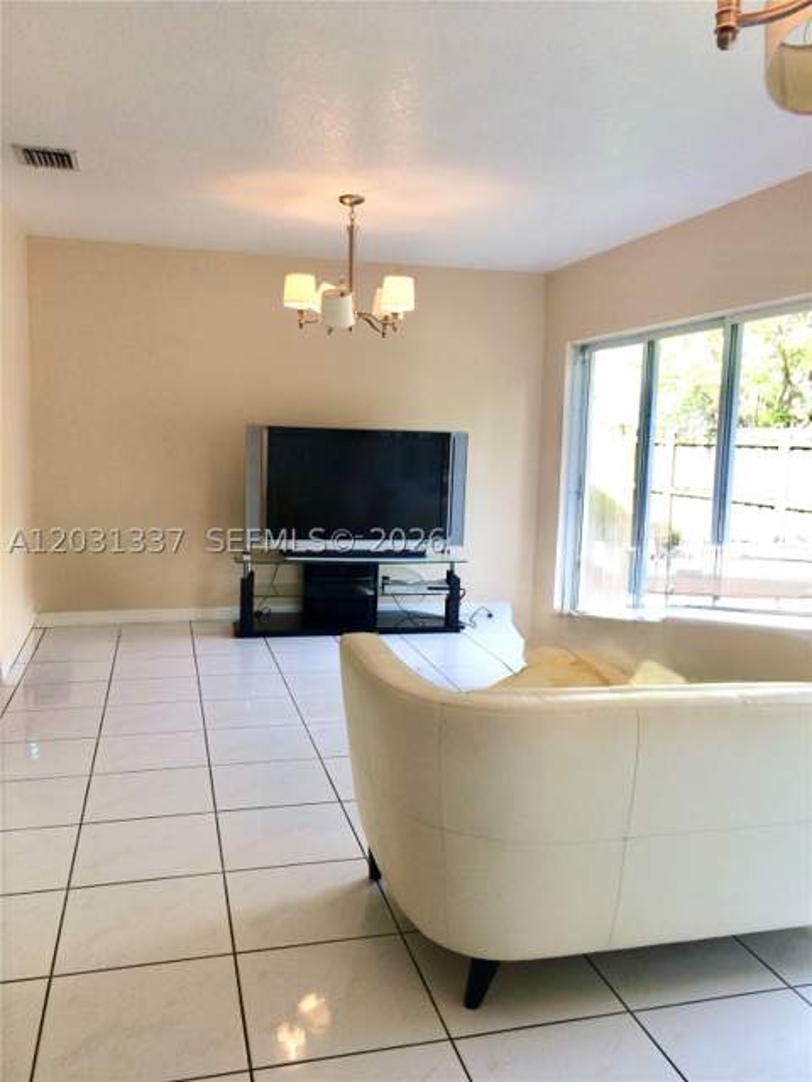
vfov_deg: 61.7
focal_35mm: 29
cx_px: 406
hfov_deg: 48.2
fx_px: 907
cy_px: 541
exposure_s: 1/60
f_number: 2.2
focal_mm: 4.15
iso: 50
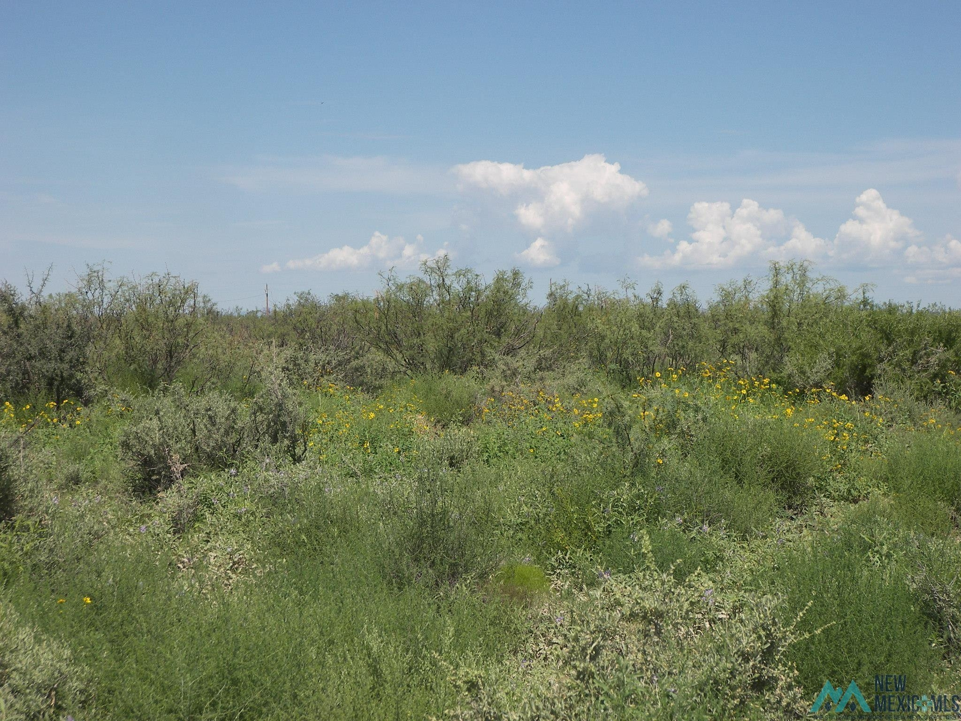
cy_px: 360
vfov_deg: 16.1
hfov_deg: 21.3
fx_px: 2554
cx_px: 480
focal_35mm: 92
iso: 50
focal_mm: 19.3
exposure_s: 1/800
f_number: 4
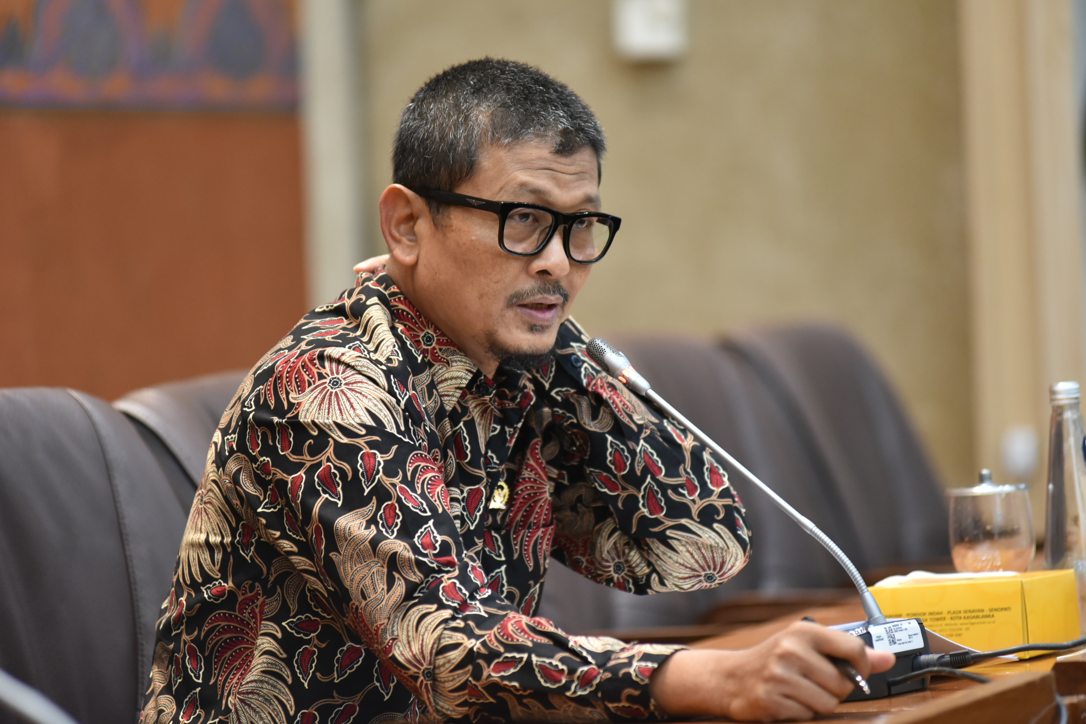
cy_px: 362
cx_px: 543
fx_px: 6033
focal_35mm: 200
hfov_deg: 10.3
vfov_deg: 6.9
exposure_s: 1/125
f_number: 4
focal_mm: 200
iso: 2500
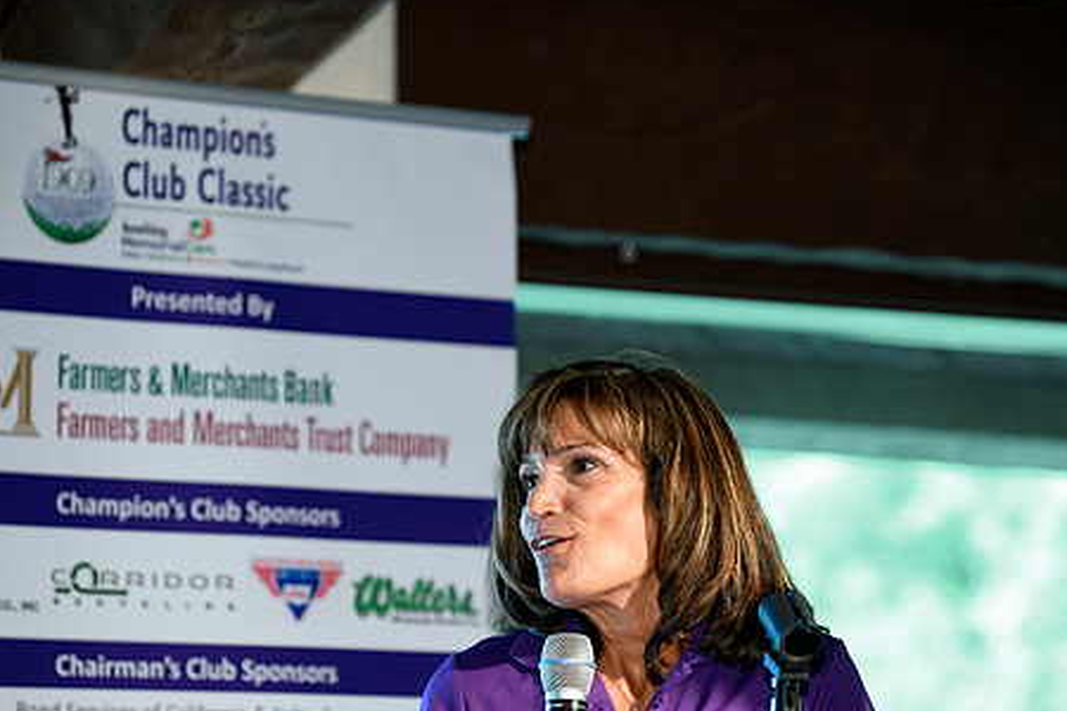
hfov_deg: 11.8
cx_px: 571
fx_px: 5157
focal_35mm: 174
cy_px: 430
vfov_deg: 7.9
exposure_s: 1/160
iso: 800
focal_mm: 135
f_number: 4
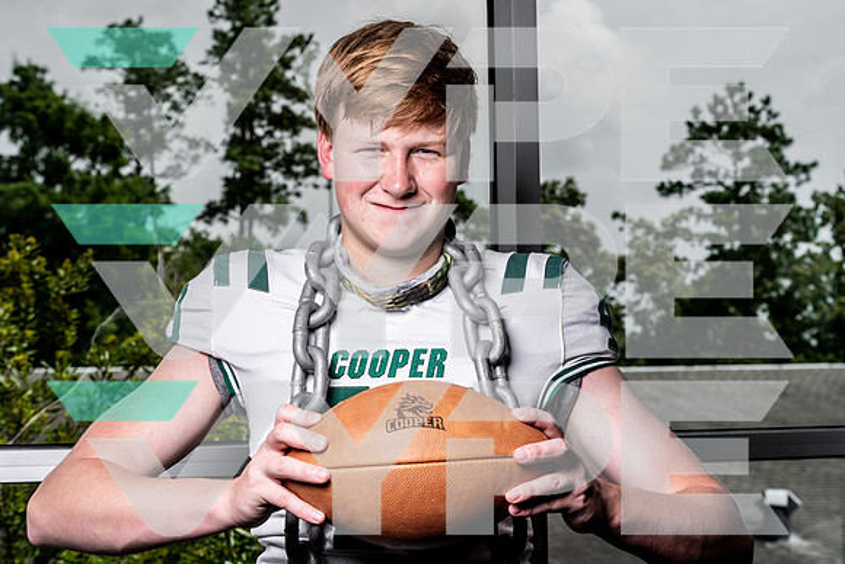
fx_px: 1385
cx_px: 422
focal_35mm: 59
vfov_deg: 23.0
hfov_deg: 33.9
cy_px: 282
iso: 100
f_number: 8
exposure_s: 1/320
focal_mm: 59
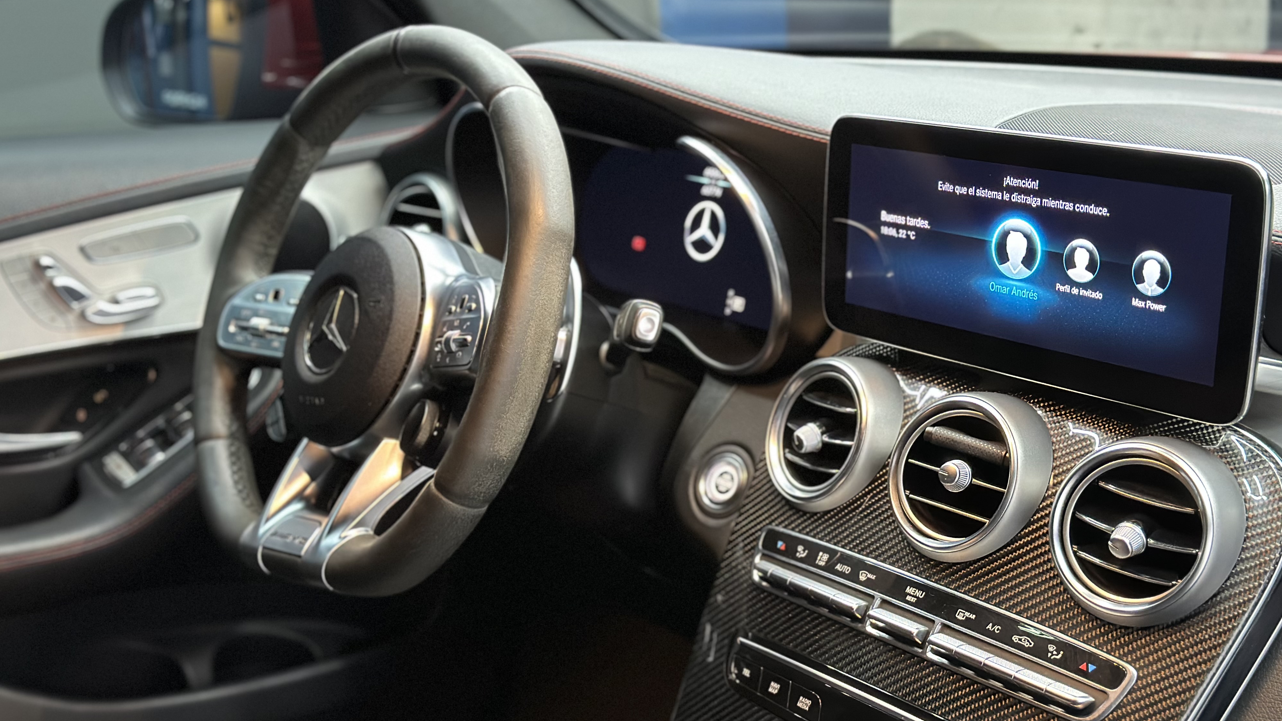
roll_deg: +3.6
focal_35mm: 53
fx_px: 1802
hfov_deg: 39.2
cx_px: 638
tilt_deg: -16.8
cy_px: 390
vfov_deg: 22.6
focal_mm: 6.86
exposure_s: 1/40
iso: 640
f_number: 1.78
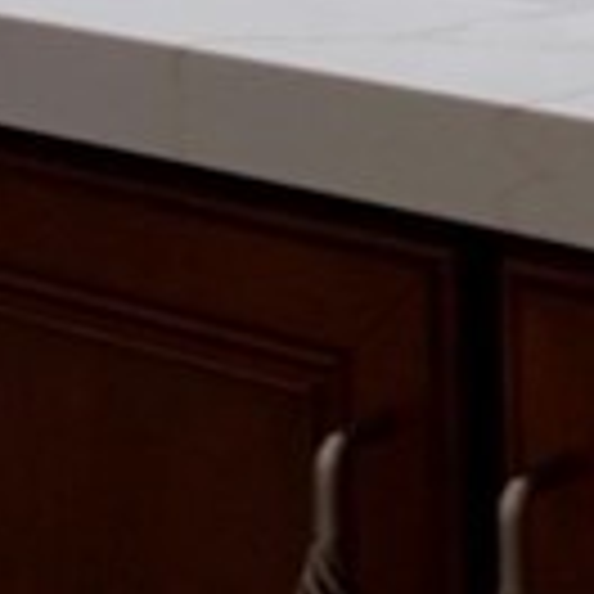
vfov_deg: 9.8
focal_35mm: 167
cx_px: -405
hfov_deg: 10.0
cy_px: -544
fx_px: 3242
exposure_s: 1/30
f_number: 2.8
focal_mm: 9.4
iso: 125
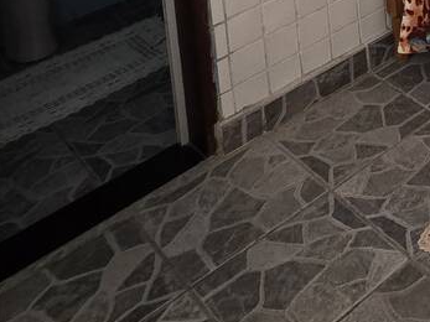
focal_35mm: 54
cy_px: -308
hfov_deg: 26.6
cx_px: 631
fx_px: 671
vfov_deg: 18.5
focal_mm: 2.2
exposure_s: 1/60
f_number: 2.2
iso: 200
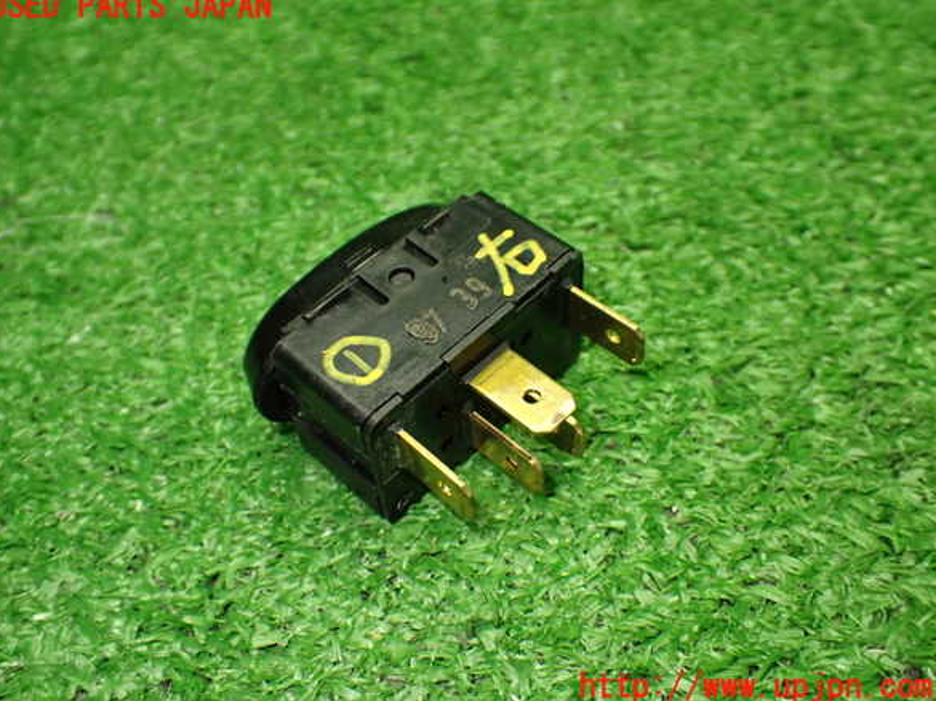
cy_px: 347
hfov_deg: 47.9
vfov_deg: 36.8
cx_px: 461
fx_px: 1054
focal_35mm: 39
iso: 800
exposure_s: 1/160
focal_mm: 6.83
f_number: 2.7
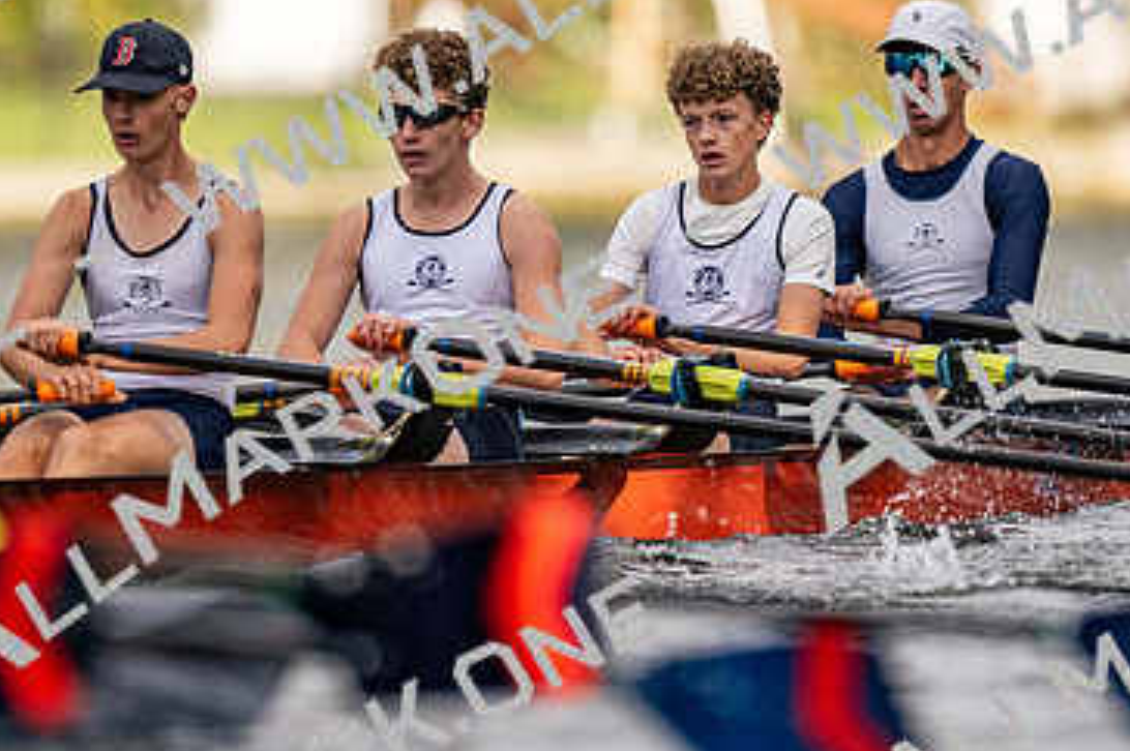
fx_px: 30011
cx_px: 543
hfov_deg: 2.2
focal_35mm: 957
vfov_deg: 1.4
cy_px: 242
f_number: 4
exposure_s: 1/2500
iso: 250
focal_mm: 600
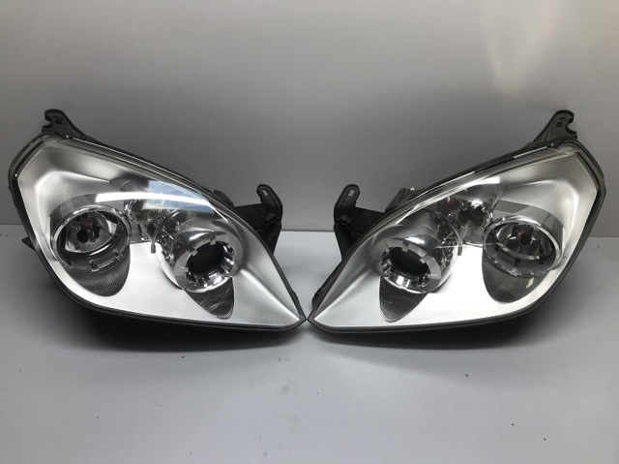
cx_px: 310
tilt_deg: -39.6
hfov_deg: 63.5
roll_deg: -1.0
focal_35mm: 28
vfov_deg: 49.7
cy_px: 232
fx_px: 500
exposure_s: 1/140
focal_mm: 3.99
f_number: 1.8
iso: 20
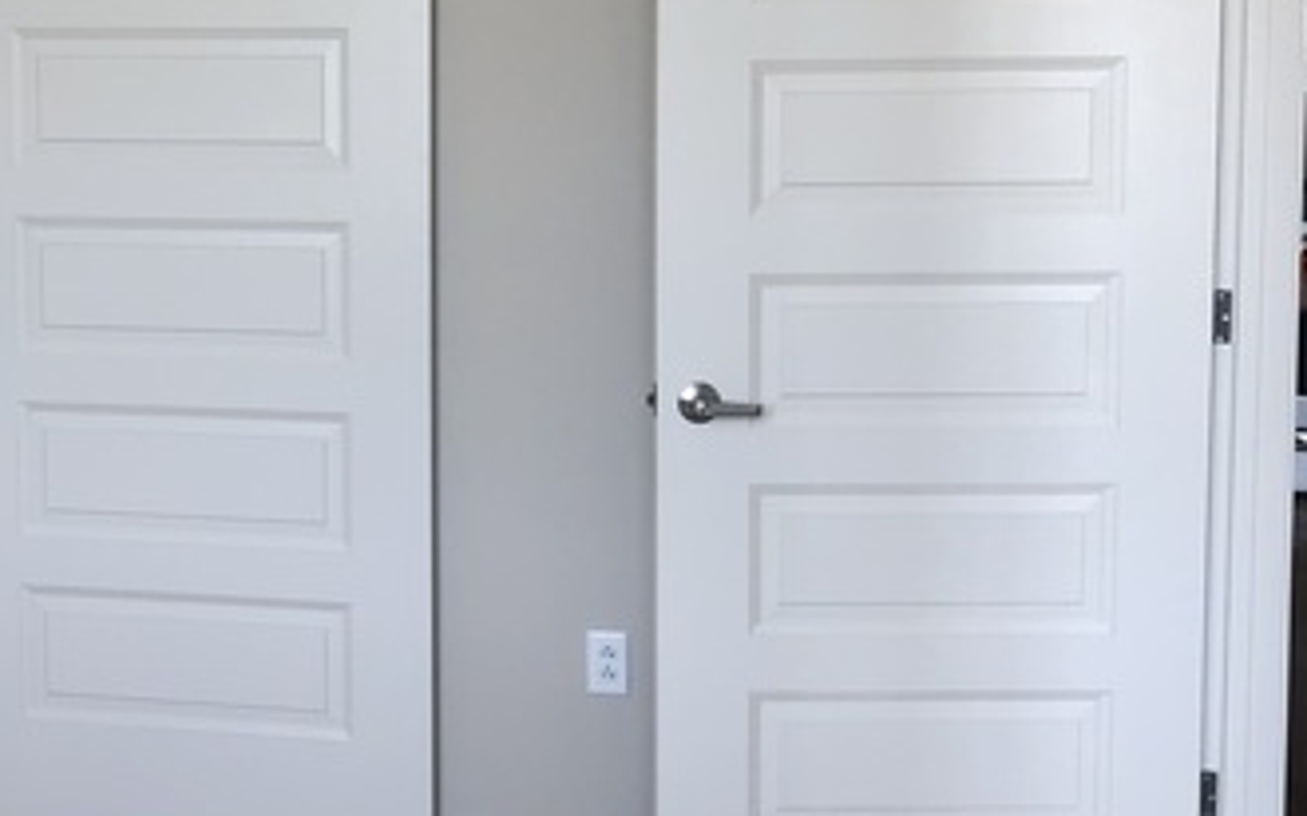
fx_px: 2136
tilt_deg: -4.1
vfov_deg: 21.5
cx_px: 341
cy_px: 220
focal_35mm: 60
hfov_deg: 33.4
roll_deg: +1.2
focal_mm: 4
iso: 32
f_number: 1.8
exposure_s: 1/120
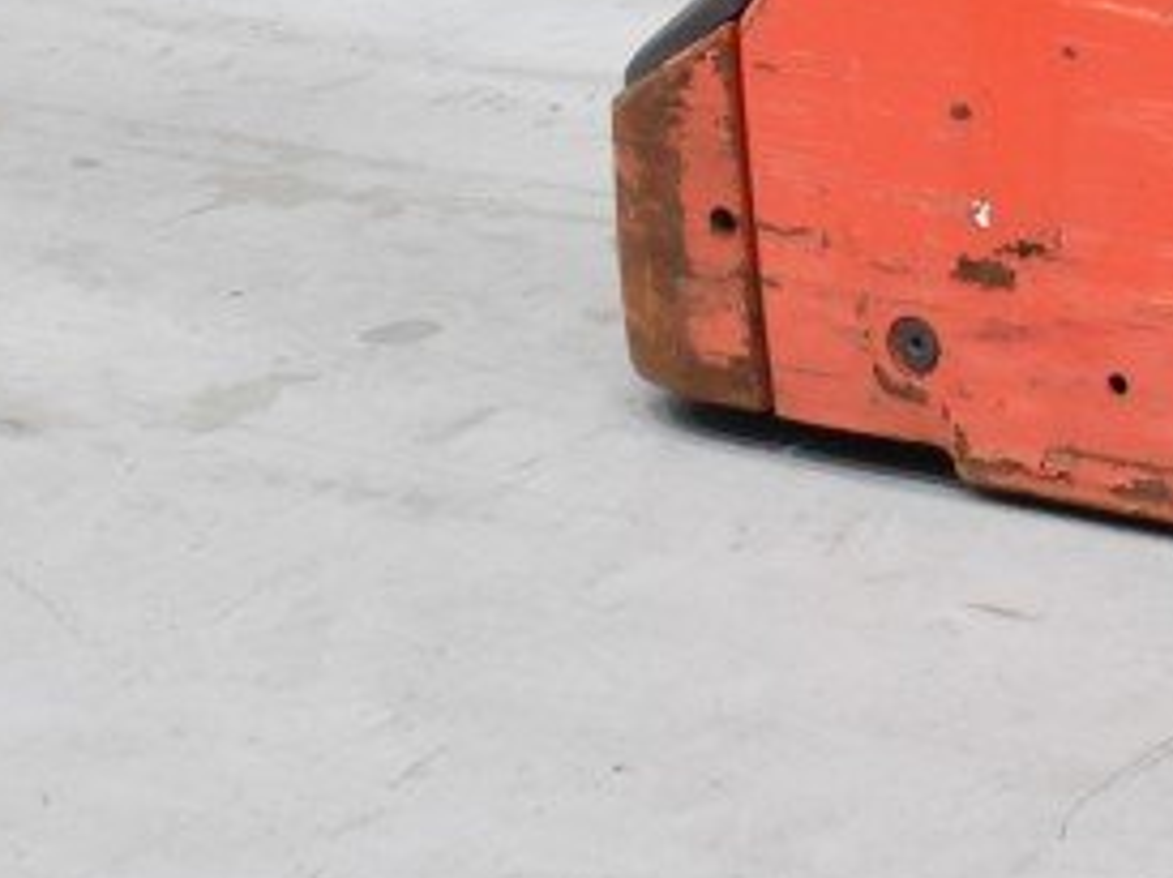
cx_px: 1618
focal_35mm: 158
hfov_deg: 12.1
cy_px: -535
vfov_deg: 9.1
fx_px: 5353
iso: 1600
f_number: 5
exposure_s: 1/50
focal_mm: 25
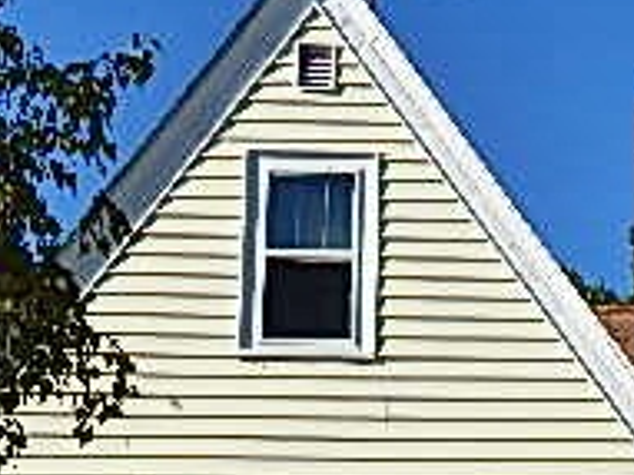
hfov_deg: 24.8
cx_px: 528
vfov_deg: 18.0
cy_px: 591
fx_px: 1409
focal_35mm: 77
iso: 125
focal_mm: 4
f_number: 6
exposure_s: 1/640
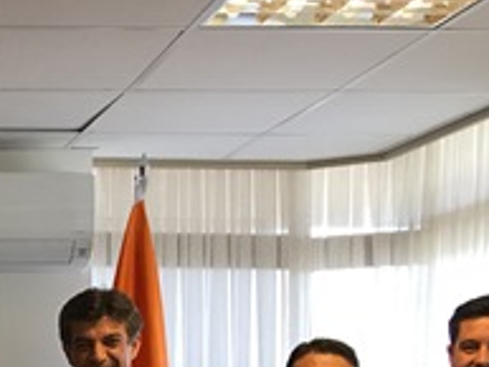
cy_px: 476
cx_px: -160
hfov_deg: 18.8
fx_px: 1357
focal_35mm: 96
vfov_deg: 14.8
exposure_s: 1/33
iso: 50
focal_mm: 4.15
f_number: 2.2
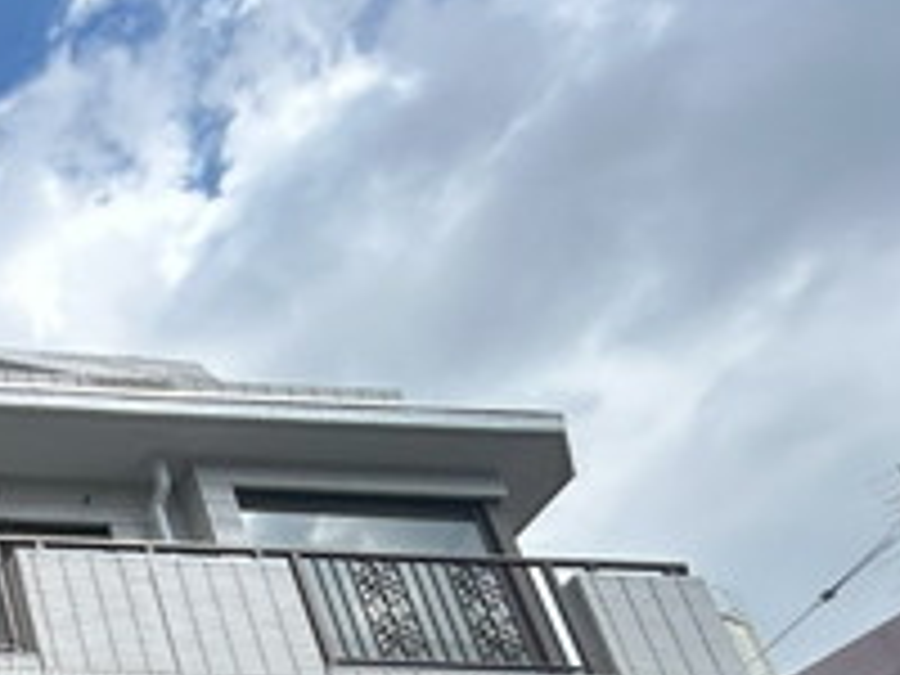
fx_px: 1456
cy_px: 1125
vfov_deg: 20.5
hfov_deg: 24.1
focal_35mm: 56
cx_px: -558
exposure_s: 1/626
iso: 32
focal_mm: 1.54
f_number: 2.4
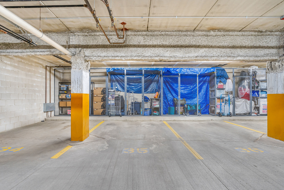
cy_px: 96
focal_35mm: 22
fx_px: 174
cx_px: 137
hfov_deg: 78.5
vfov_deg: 57.2
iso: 640
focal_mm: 21
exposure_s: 4
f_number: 9
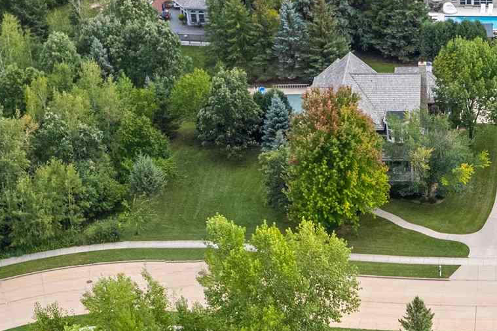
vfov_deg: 14.6
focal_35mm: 89
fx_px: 1229
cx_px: 466
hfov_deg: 22.2
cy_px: 453
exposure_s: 1/1250
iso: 200
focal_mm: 8.38
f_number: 2.8
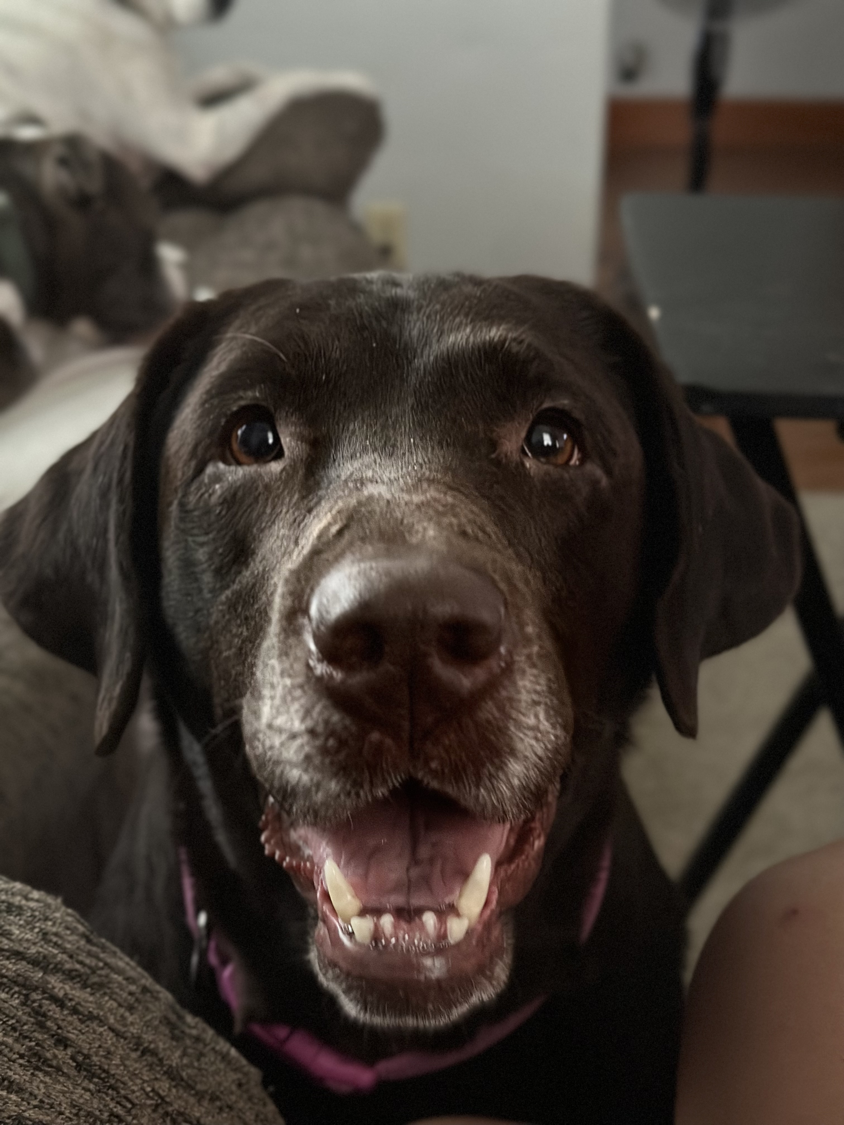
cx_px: 422
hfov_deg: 30.3
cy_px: 562
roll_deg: -0.4
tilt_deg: -23.0
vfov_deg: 39.7
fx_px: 1560
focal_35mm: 48
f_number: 1.78
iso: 1000
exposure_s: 1/19
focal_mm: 6.86
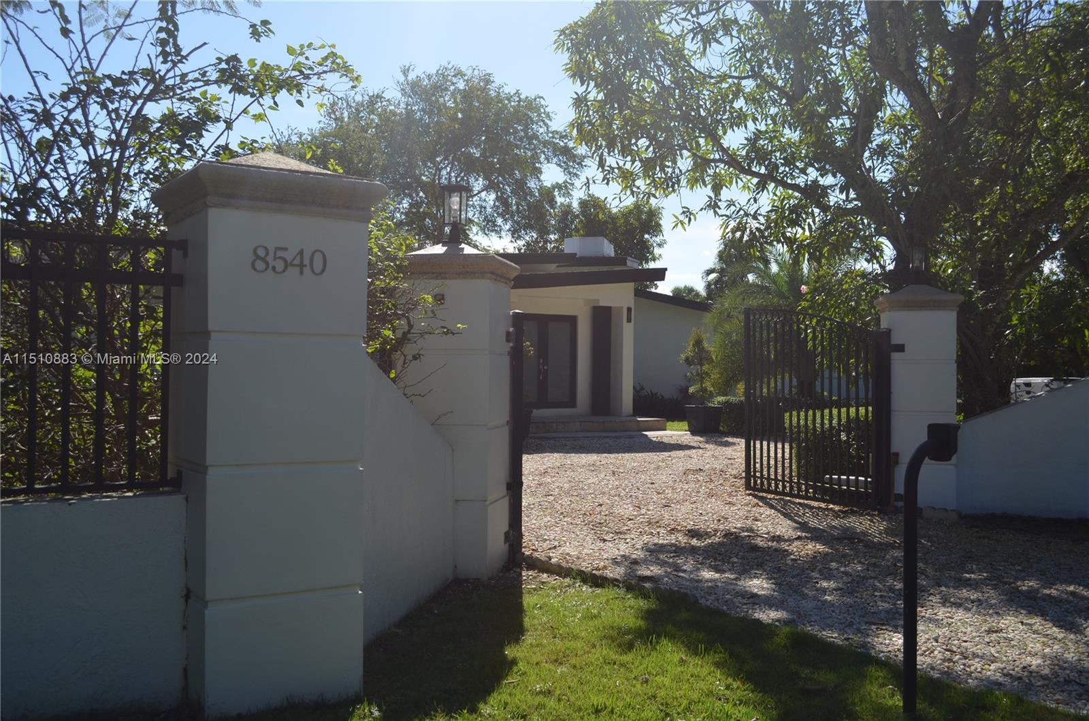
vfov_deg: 39.8
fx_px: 996
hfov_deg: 57.3
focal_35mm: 33
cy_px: 360
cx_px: 544
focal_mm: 22
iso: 160
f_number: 6.3
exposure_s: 1/1000
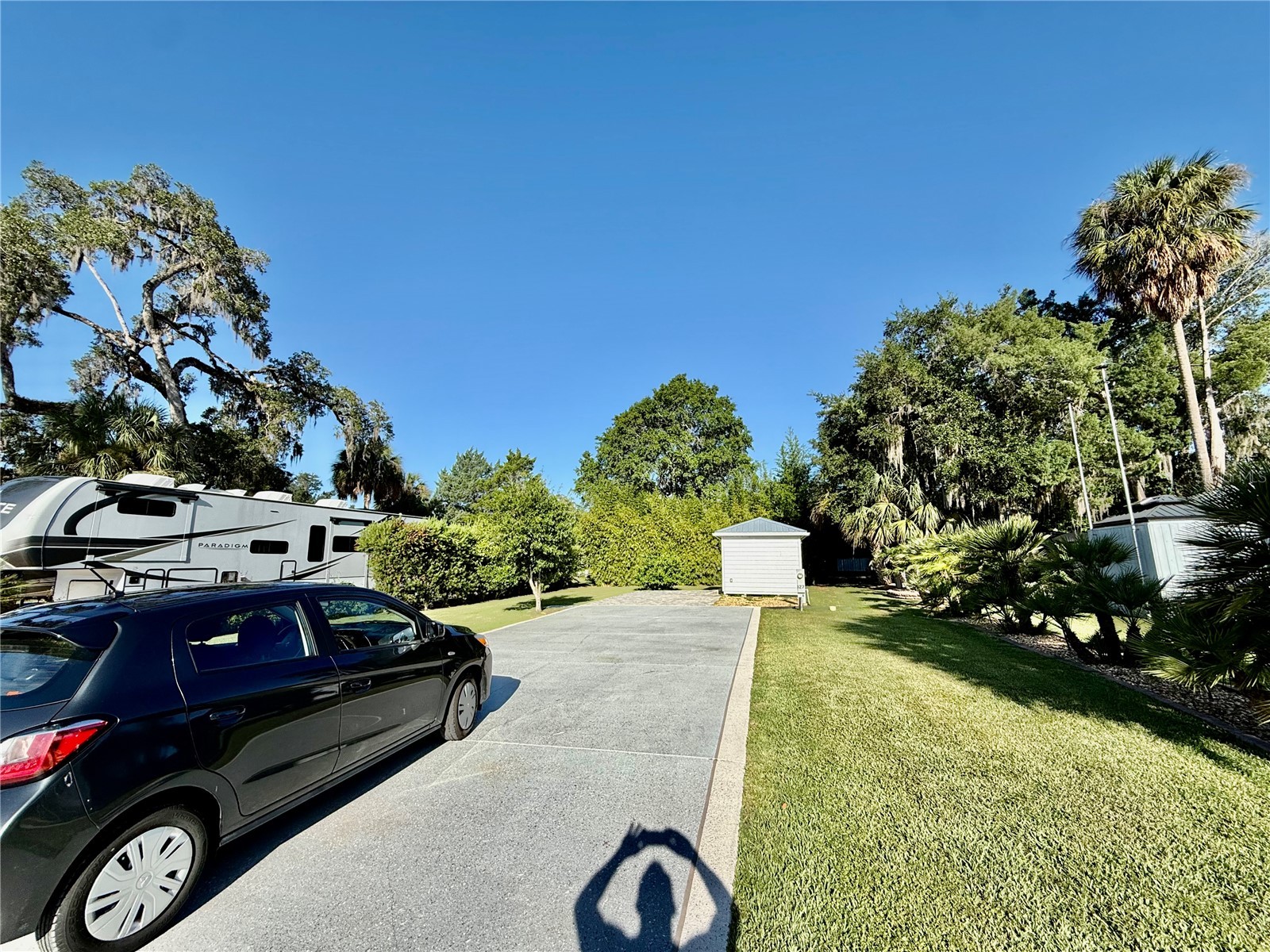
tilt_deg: +9.2
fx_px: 514
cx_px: 635
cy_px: 476
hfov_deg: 102.1
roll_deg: +0.4
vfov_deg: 85.7
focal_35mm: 14
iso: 50
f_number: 2.2
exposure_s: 1/1745
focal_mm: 2.22
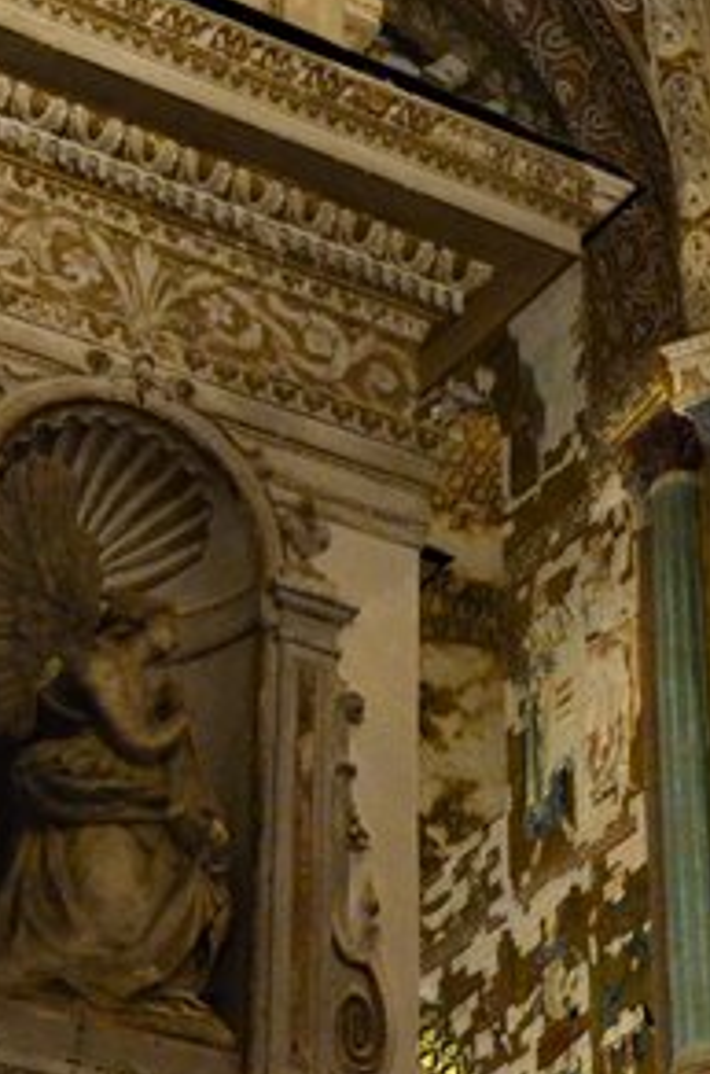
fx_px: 3184
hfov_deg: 12.6
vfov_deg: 19.1
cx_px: 717
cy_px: 441
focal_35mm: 107
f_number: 7.1
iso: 6400
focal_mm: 26
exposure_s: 1/40
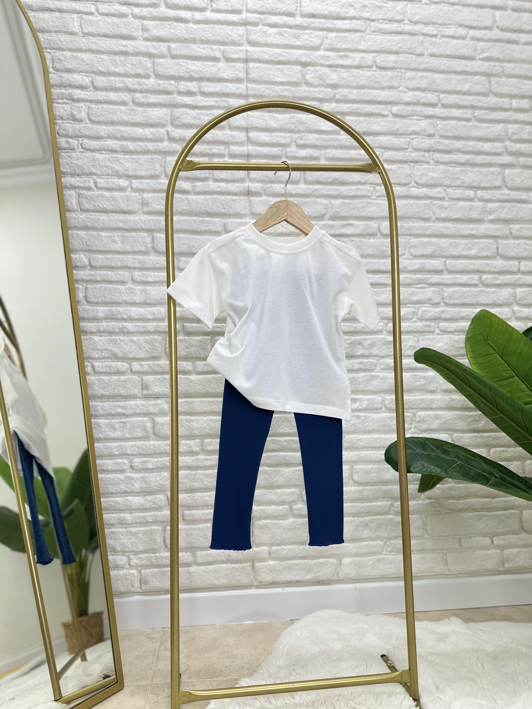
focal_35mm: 24
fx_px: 492
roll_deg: +0.6
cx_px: 266
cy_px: 354
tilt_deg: +4.7
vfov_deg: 71.6
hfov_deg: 56.8
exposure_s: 1/115
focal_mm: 6.86
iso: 50
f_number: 1.78
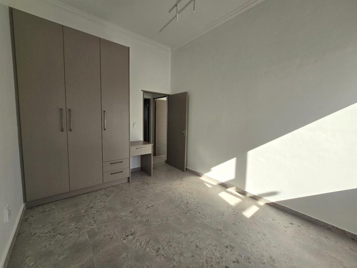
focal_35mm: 13
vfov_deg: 89.9
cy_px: 134
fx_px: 134
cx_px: 178
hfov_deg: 106.2
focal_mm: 2.2
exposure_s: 1/833
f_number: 2.2
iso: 50
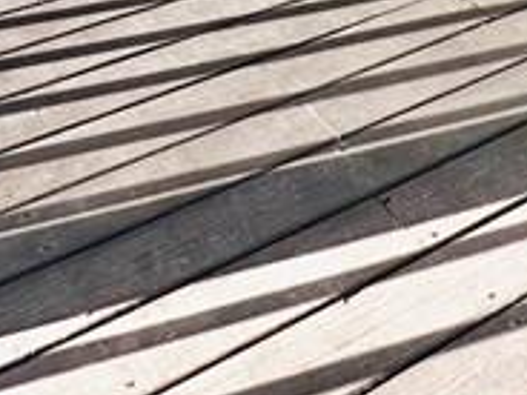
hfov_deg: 23.6
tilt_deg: +0.4
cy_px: -584
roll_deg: -0.9
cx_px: 570
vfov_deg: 13.3
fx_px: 1187
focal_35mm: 78
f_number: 2.2
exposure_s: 1/206
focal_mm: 2.22
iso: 40
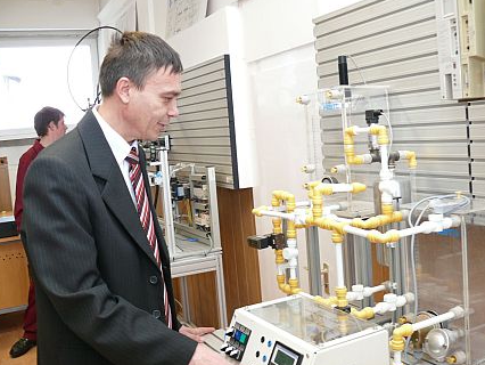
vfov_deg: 38.7
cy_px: 187
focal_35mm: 37
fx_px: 519
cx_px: 239
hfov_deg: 50.1
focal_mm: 7.4
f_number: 2.8
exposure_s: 1/30
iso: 100
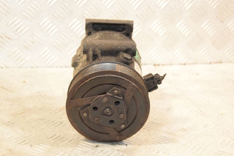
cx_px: 117
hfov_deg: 26.0
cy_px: 78
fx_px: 507
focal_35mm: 78
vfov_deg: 17.5
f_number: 5.6
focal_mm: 52
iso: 1600
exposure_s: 1/125
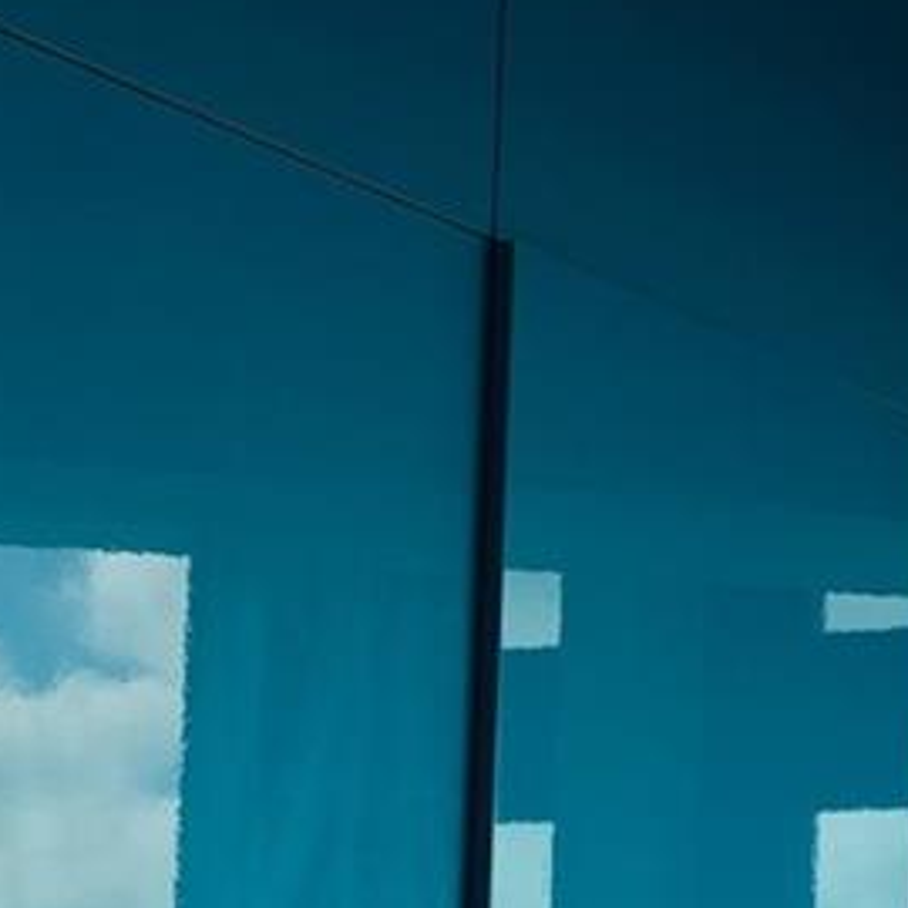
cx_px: 2183
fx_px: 4630
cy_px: 1695
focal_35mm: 156
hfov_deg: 9.8
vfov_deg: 10.5
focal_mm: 20.5
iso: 400
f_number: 5
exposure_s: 1/320
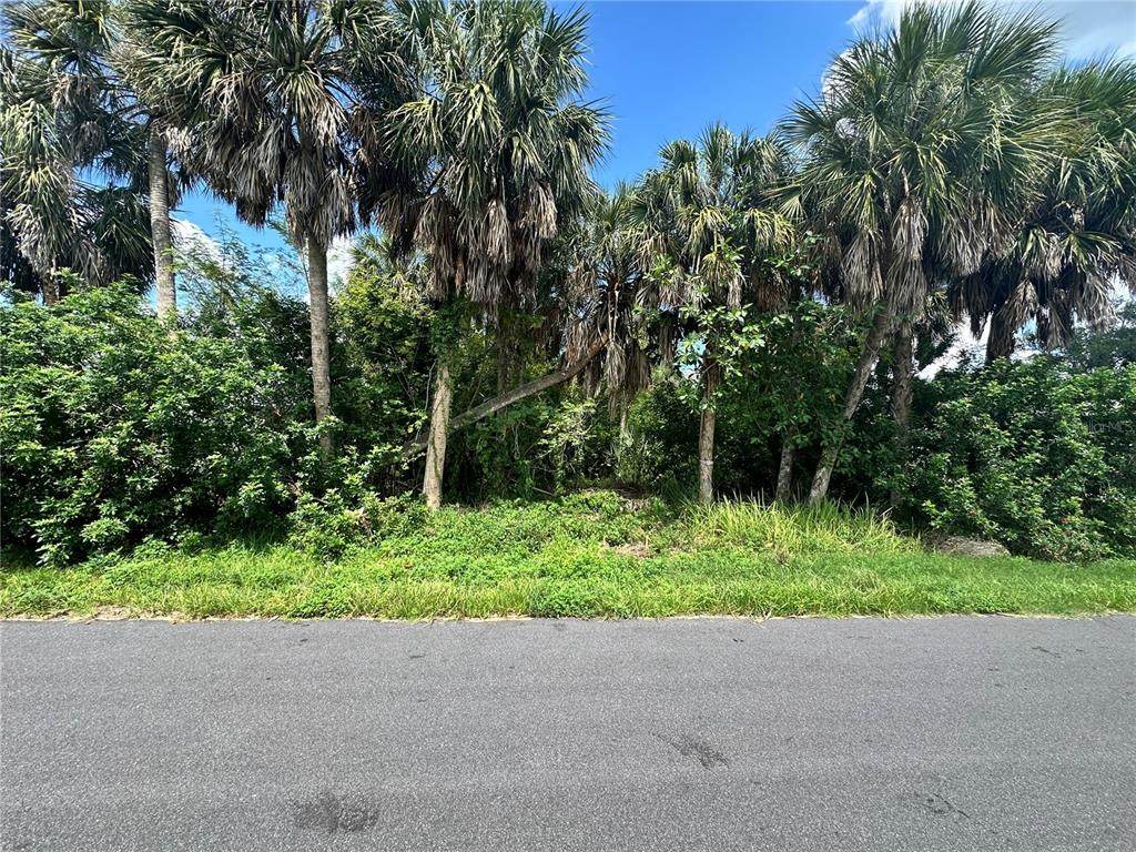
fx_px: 459
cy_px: 426
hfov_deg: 102.1
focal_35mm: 14
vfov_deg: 85.7
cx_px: 568
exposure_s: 1/385
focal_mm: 2.22
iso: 40
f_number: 2.2
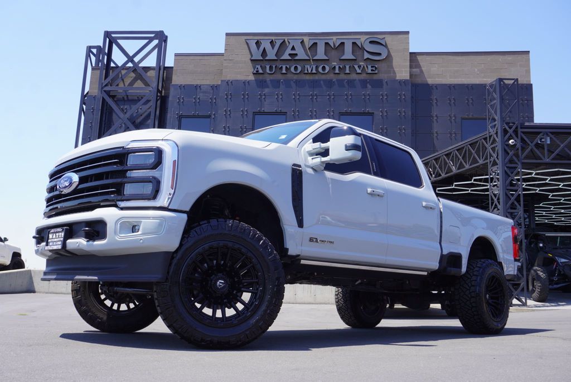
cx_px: 286
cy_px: 191
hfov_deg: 55.1
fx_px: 547
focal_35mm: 34
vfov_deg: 38.4
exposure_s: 1/125
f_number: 8
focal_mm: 23
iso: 100
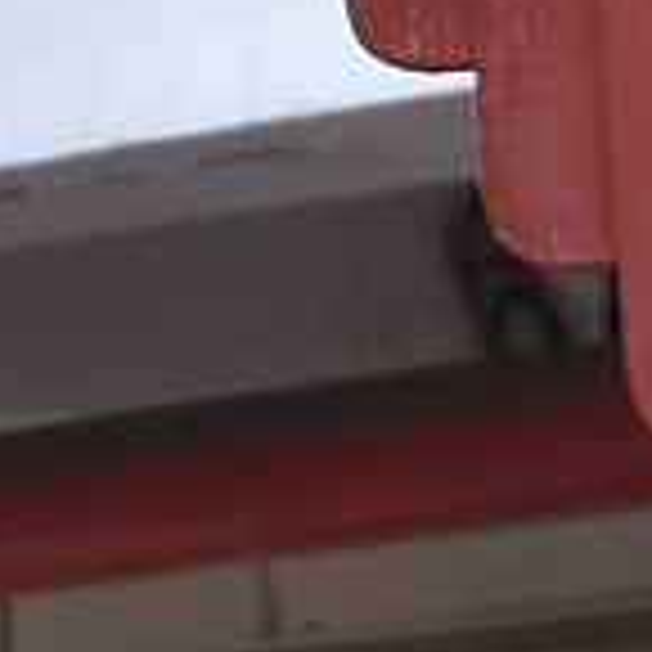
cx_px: 171
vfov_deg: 2.2
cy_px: -1268
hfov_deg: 2.2
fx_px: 16962
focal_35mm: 796
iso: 200
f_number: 5.6
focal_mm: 56
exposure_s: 1/200
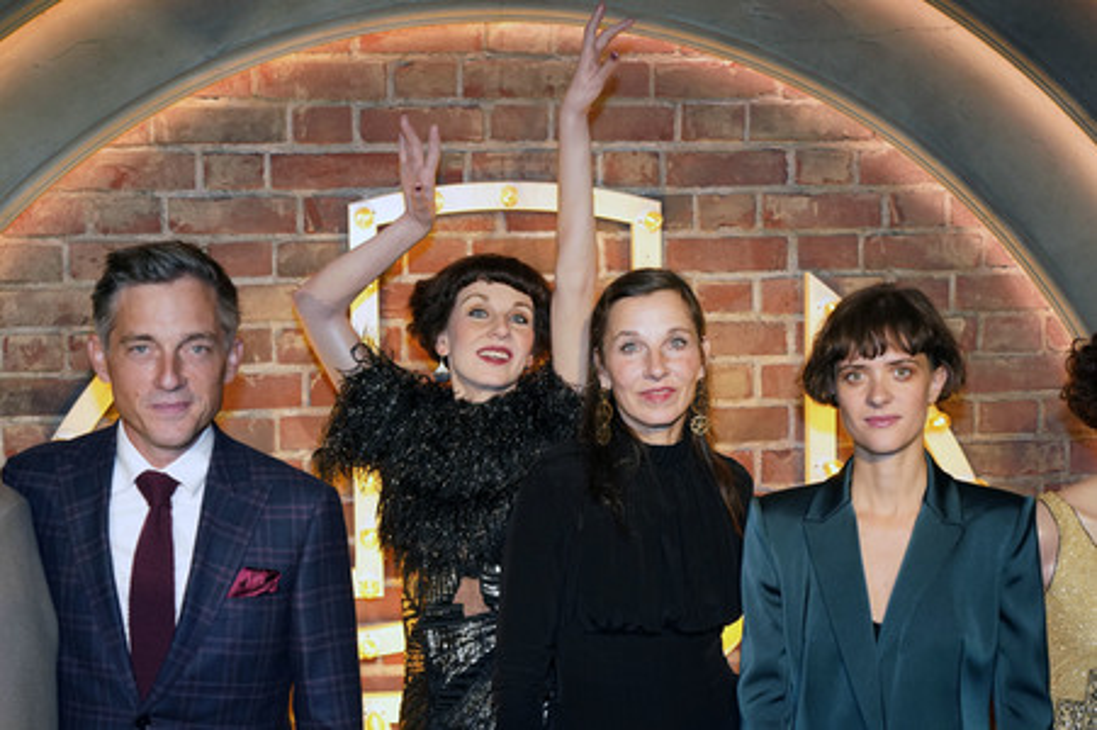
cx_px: 548
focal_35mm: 49
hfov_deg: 40.4
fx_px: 1492
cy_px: 365
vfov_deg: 27.5
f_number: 4
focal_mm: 49
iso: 2000
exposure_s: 1/100
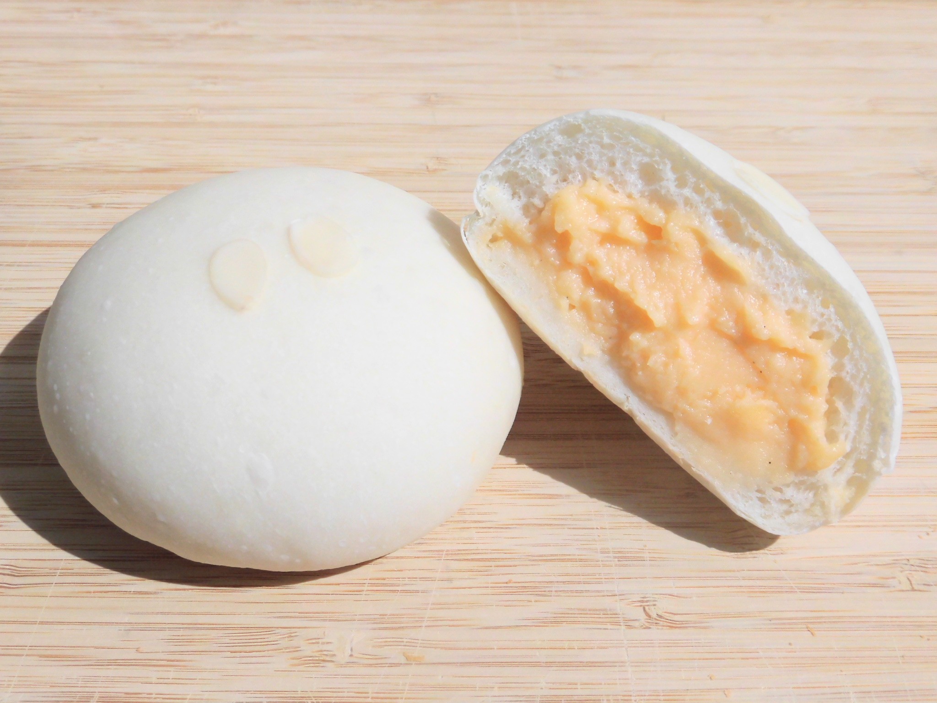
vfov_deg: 33.6
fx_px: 1164
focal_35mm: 43
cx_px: 468
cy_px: 352
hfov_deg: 43.9
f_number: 9.7
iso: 100
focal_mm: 7.72
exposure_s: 1/500
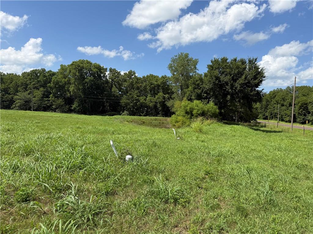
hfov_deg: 71.6
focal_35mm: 24
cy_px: 117
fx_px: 217
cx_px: 156
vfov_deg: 56.8
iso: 80
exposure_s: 1/4975
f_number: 1.78
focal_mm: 6.76
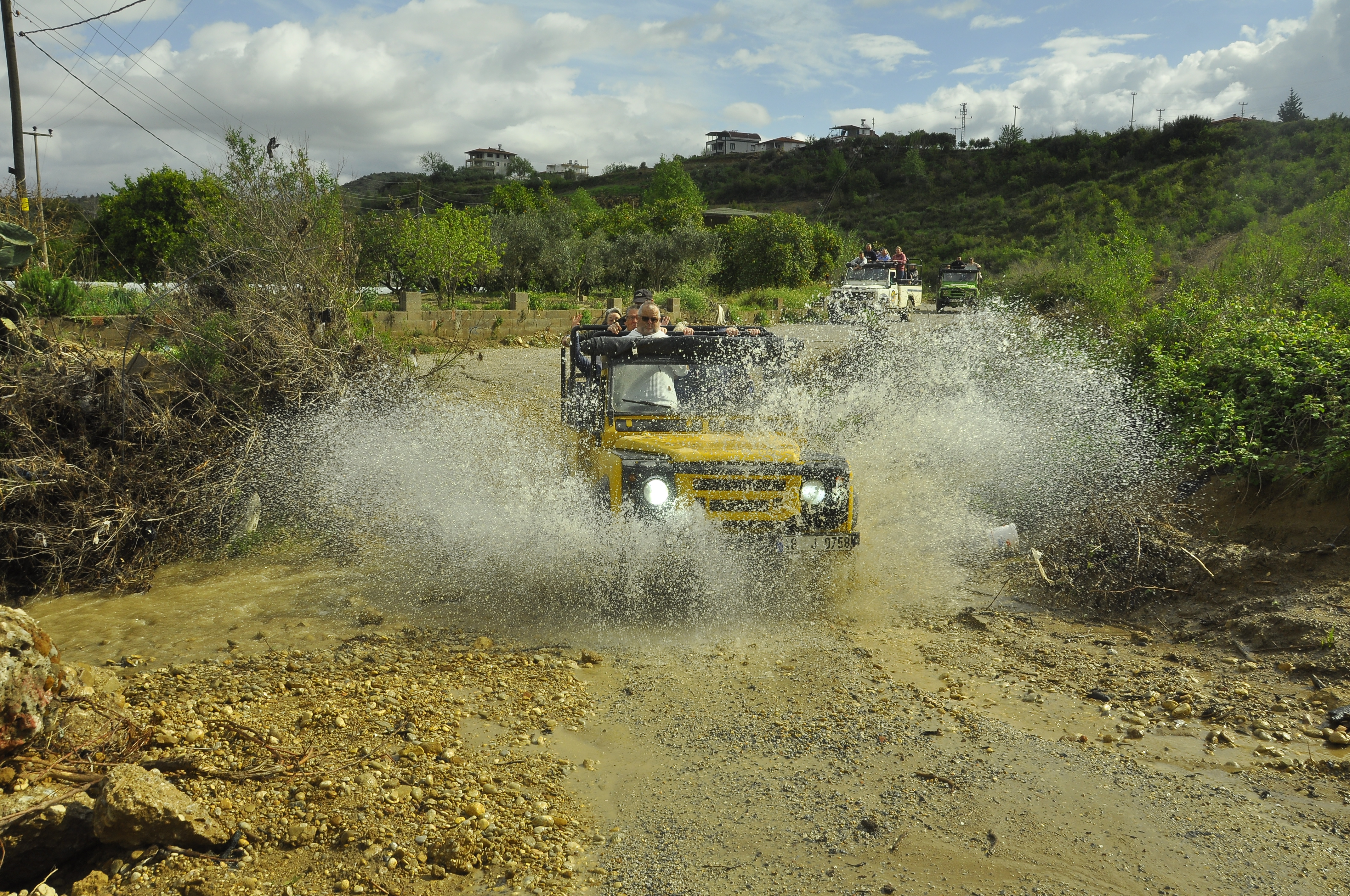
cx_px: 675
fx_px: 1124
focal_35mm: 30
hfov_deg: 62.0
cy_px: 448
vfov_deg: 43.5
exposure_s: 1/500
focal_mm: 20
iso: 320
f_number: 11
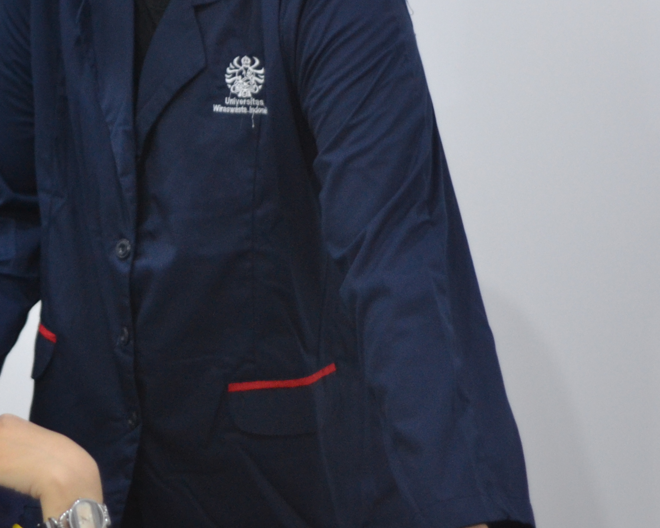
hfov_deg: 10.4
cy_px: 109
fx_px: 3575
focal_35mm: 183
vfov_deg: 8.4
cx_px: -54
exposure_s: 1/60
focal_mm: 50
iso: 900
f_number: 1.8
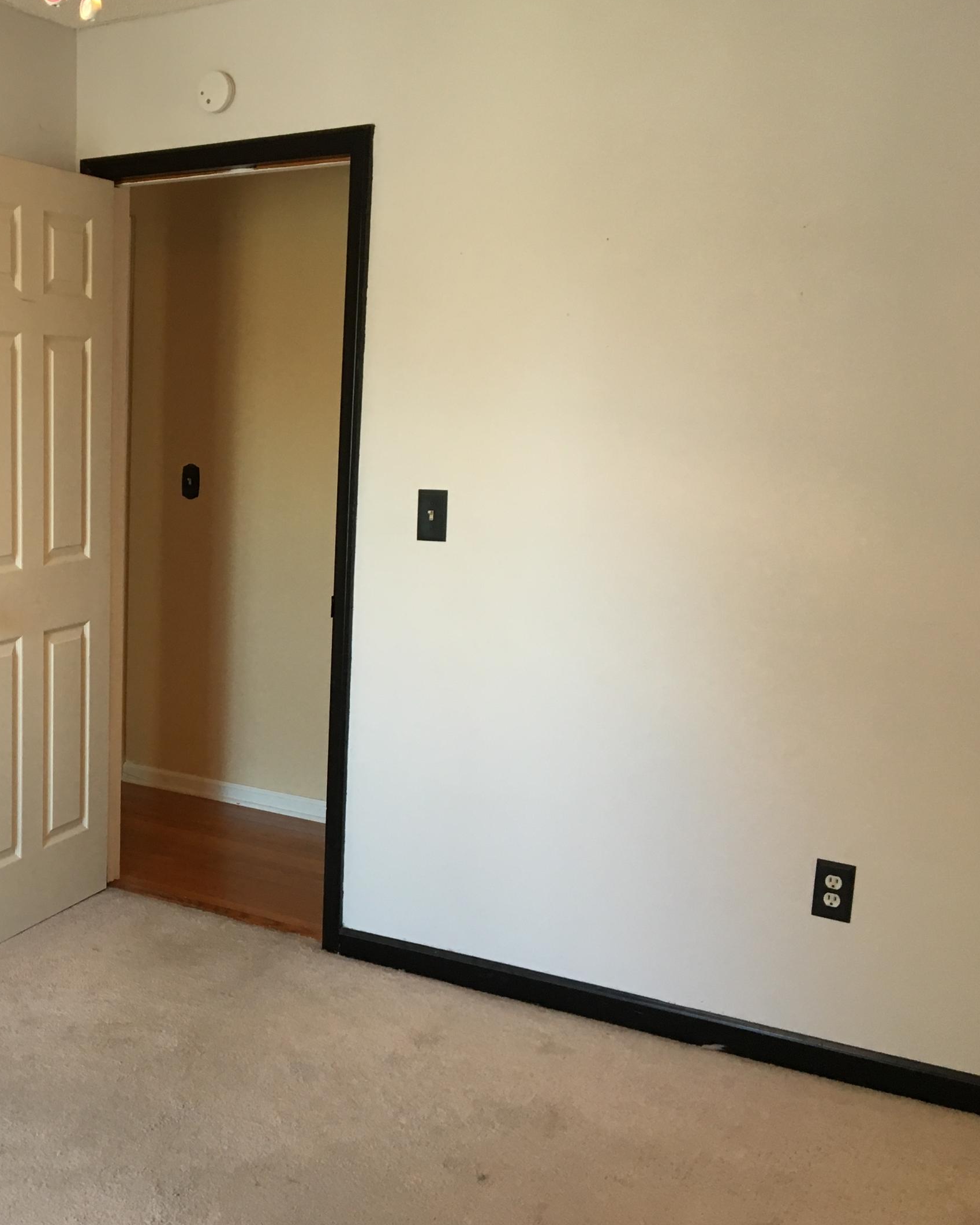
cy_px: 623
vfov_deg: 45.8
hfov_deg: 35.5
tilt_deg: -9.8
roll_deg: -1.0
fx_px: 1450
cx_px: 132
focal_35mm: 40
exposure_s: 1/30
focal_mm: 4.15
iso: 80
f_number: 2.2
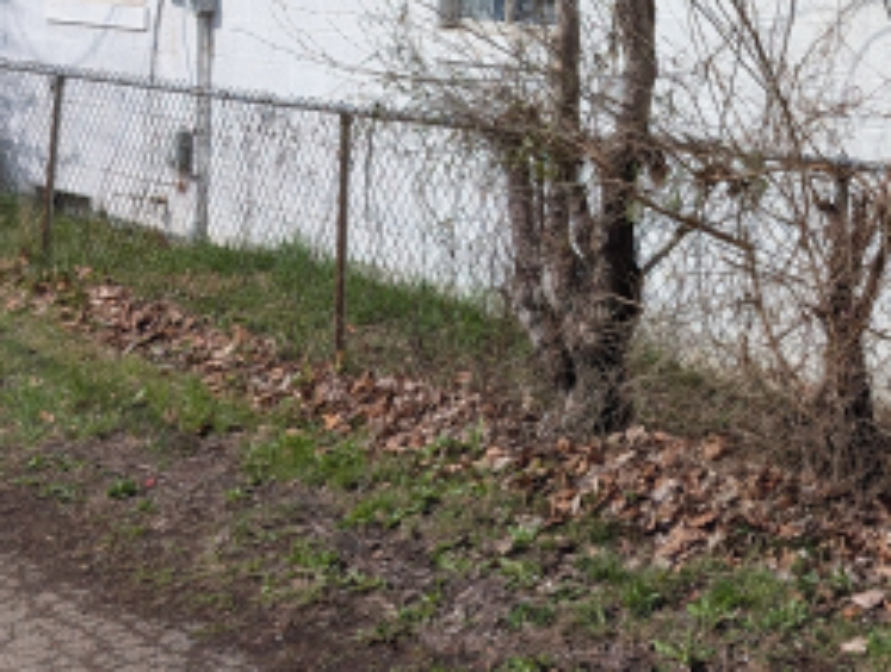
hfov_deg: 28.1
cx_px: 927
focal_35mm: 64
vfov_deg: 22.2
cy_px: 4
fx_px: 1651
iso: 28
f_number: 1.68
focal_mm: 6.9
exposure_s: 1/1587
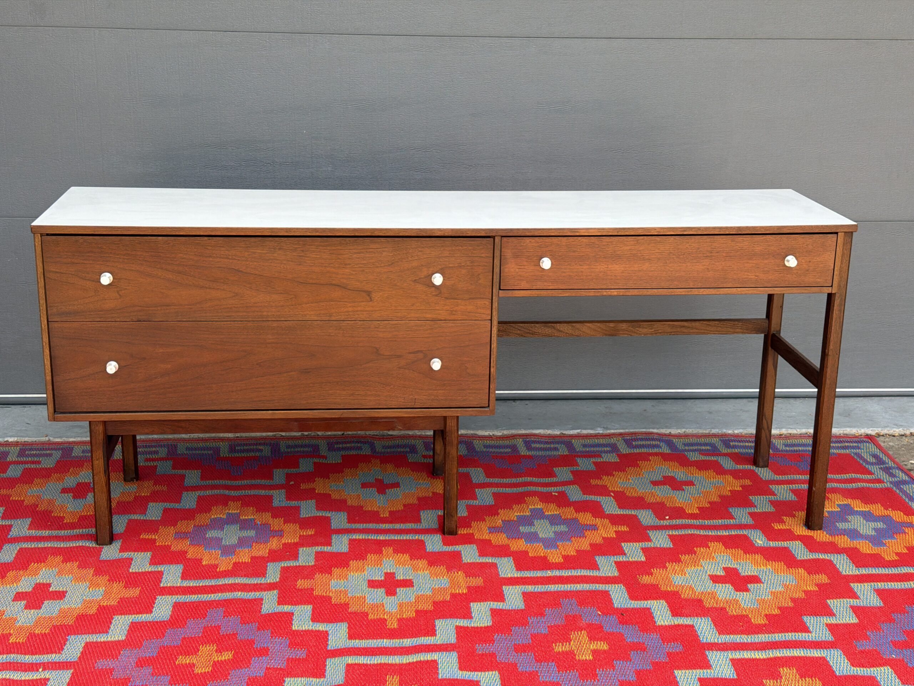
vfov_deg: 30.3
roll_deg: +0.4
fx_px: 1267
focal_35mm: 48
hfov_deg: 39.7
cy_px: 343
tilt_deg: -14.1
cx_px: 457
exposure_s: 1/553
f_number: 1.78
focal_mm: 6.76
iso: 80
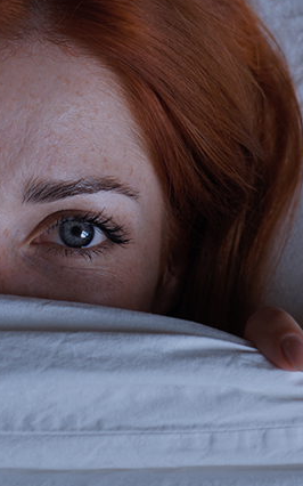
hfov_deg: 11.5
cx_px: -25
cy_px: 229
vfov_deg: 18.6
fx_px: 1481
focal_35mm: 112
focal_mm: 26
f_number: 2.8
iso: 100
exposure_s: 1/100
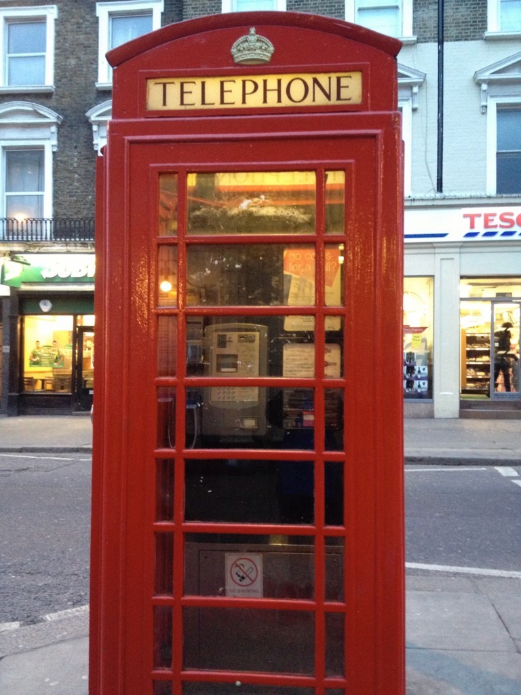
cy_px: 348
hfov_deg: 40.7
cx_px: 260
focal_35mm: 35
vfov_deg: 52.6
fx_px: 702
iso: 320
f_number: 2.4
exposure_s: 1/20
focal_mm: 4.28
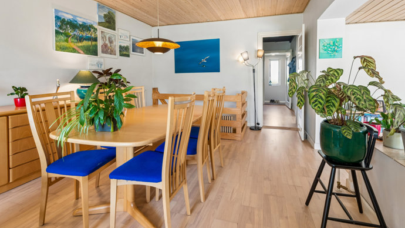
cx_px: 211
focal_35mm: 17
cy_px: 79
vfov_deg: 62.6
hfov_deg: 95.9
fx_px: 183
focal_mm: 14
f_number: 10
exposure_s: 1/5
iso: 250
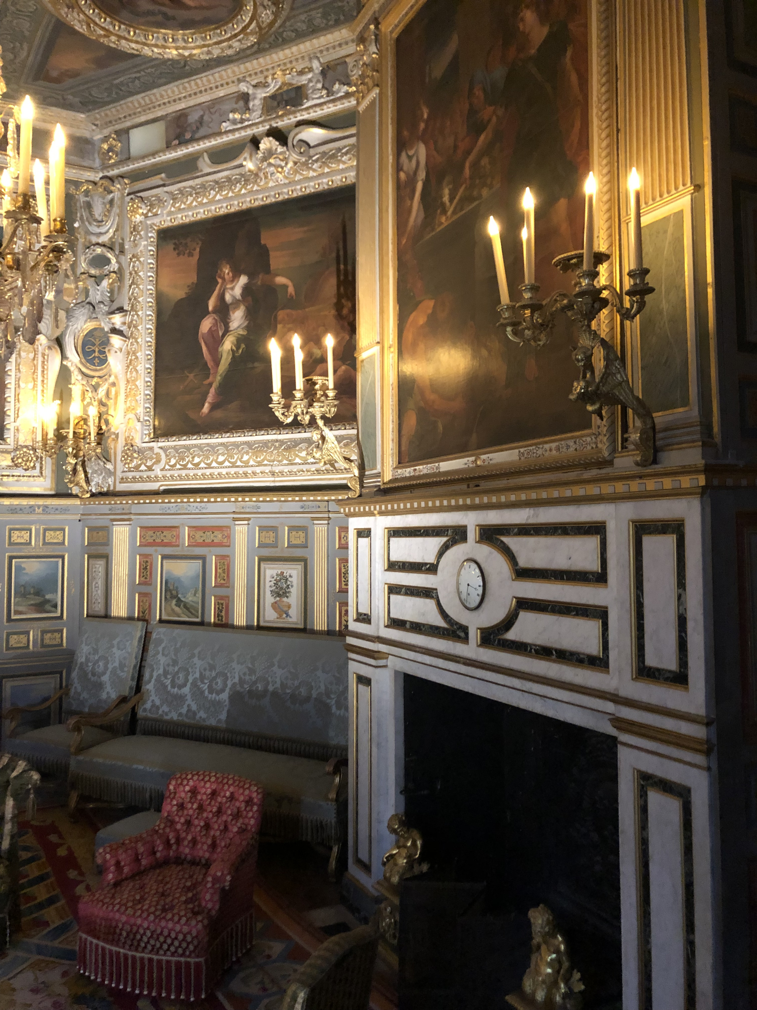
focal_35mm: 28
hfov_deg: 49.7
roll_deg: +0.8
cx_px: 378
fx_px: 816
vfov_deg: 63.4
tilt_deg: +3.9
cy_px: 505
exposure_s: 1/4
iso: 100
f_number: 1.8
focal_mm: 4
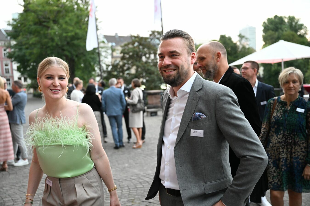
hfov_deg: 54.4
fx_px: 301
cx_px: 155
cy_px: 103
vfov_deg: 37.9
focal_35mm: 35
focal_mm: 35
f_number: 3.2
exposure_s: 1/320
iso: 2000
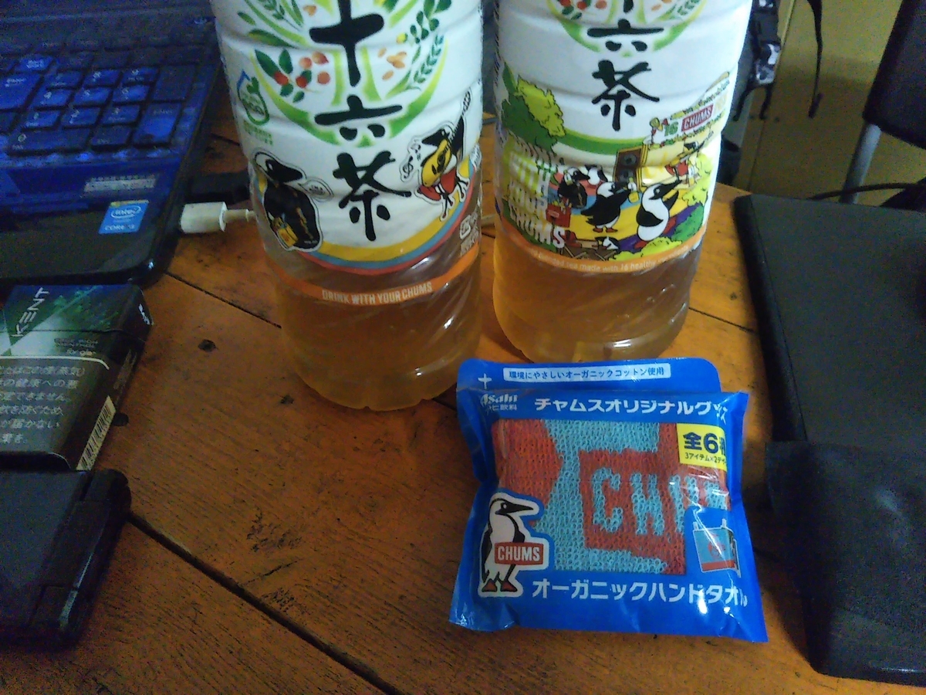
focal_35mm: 30
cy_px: 348
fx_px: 803
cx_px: 463
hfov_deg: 60.0
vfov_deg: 46.8
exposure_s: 1/23
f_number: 2.2
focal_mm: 4
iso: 836
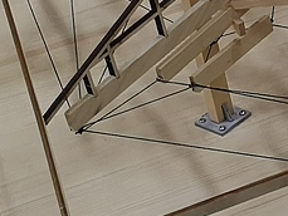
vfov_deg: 9.6
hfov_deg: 10.9
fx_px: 1257
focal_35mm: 151
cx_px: 707
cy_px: -105
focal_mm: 3.95
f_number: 1.8
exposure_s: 1/50
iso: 64
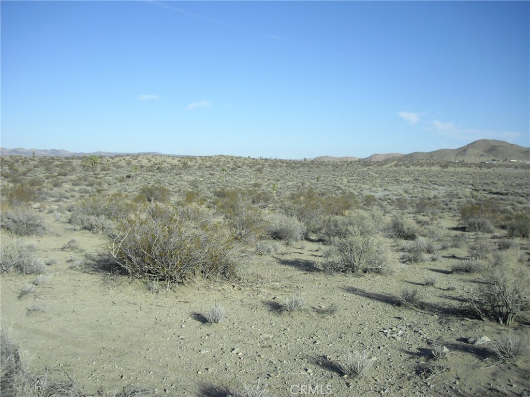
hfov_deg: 49.0
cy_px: 198
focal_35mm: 38
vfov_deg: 37.7
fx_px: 582
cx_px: 265
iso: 100
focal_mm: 6.2
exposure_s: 1/250
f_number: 8
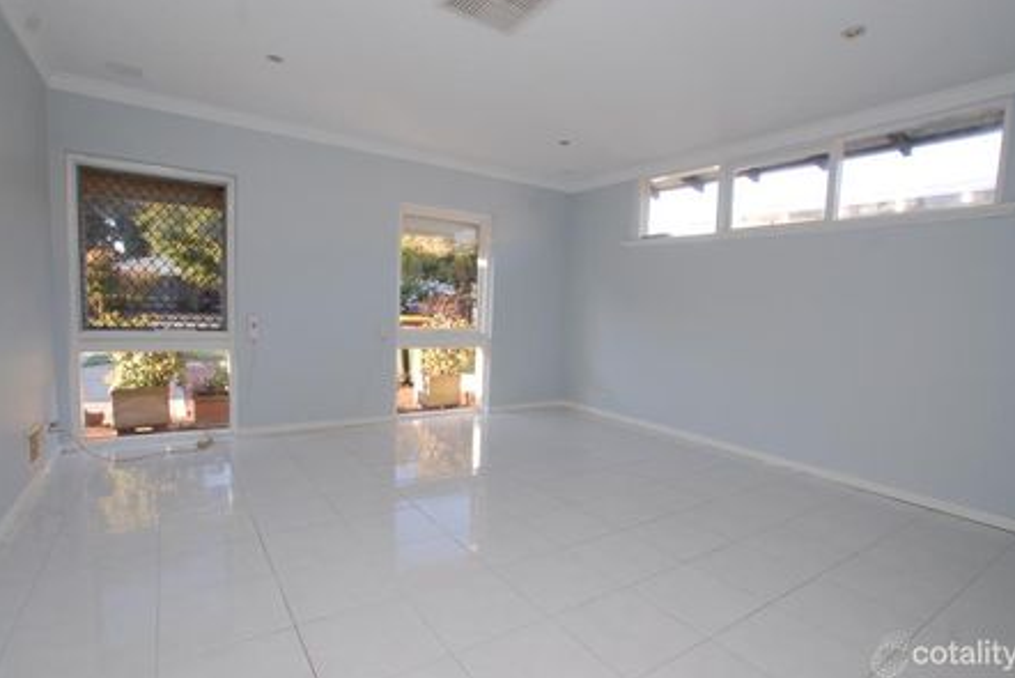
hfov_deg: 91.5
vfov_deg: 68.8
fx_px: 494
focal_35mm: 18
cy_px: 341
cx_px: 517
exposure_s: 1/125
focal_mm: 11
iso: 400
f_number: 5.6
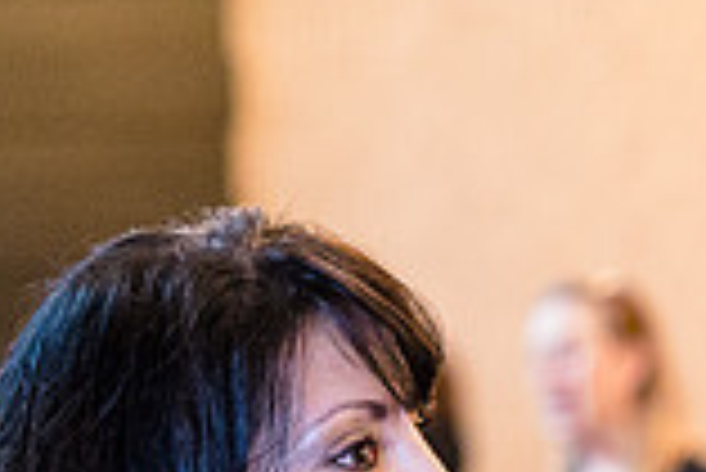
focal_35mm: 259
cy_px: 807
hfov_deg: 7.8
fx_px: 5084
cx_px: 1025
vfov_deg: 5.3
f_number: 2.8
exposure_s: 1/60
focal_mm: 70
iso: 12800
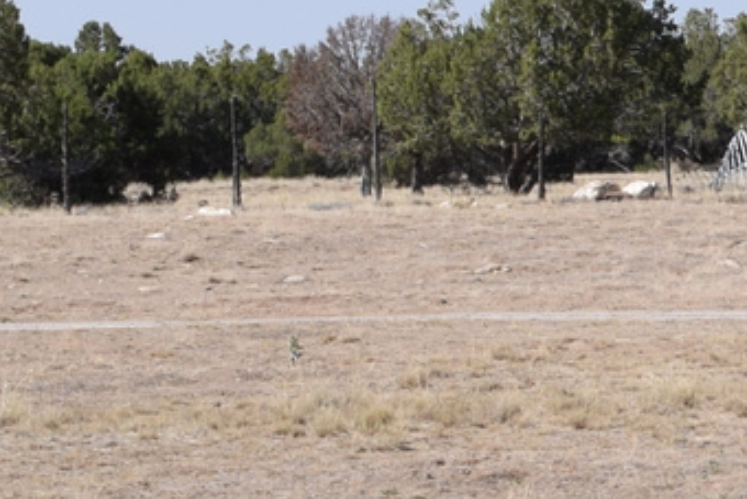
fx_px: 4878
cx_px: 1411
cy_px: 98
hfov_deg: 8.4
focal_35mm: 235
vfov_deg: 5.8
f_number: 8
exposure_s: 1/250
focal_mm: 26
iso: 100
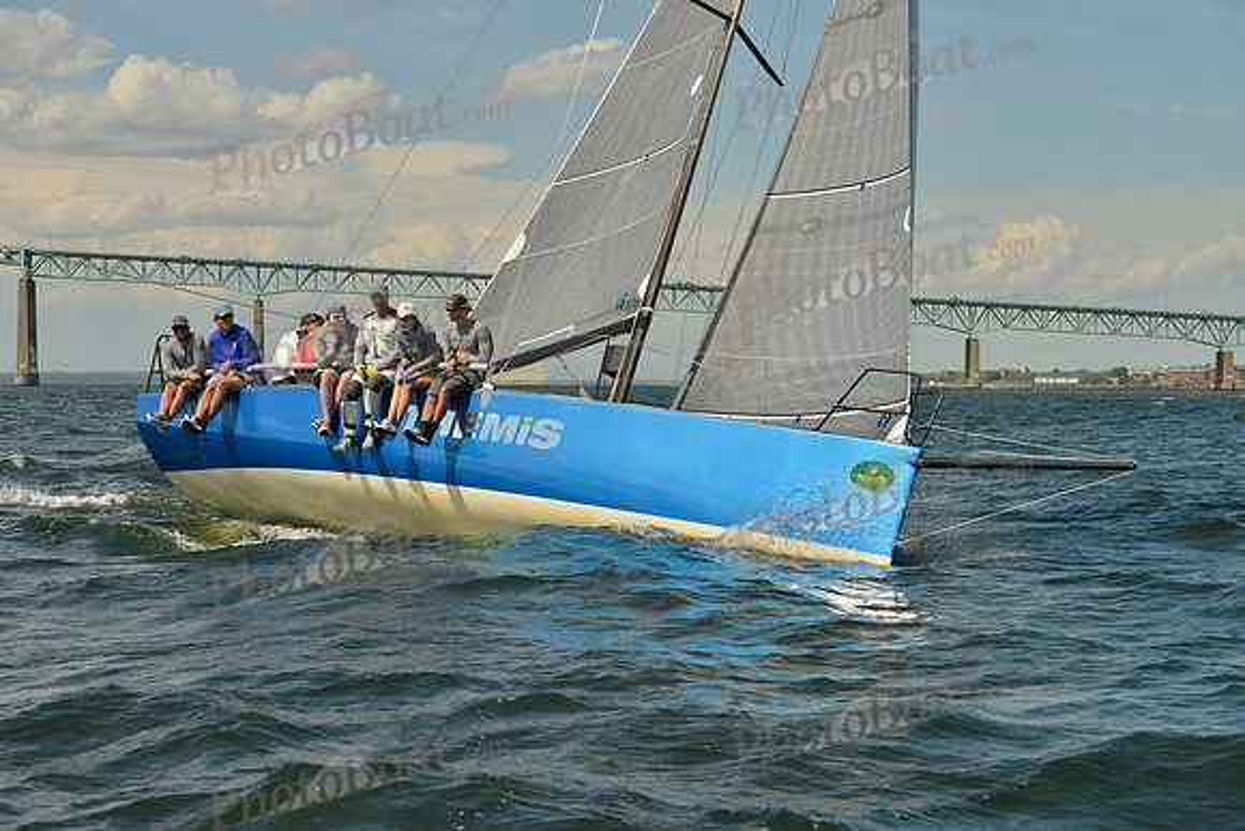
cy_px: 416
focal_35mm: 70
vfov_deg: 19.5
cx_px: 622
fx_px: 2421
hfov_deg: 28.8
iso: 280
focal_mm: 70
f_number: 9
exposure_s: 1/1600
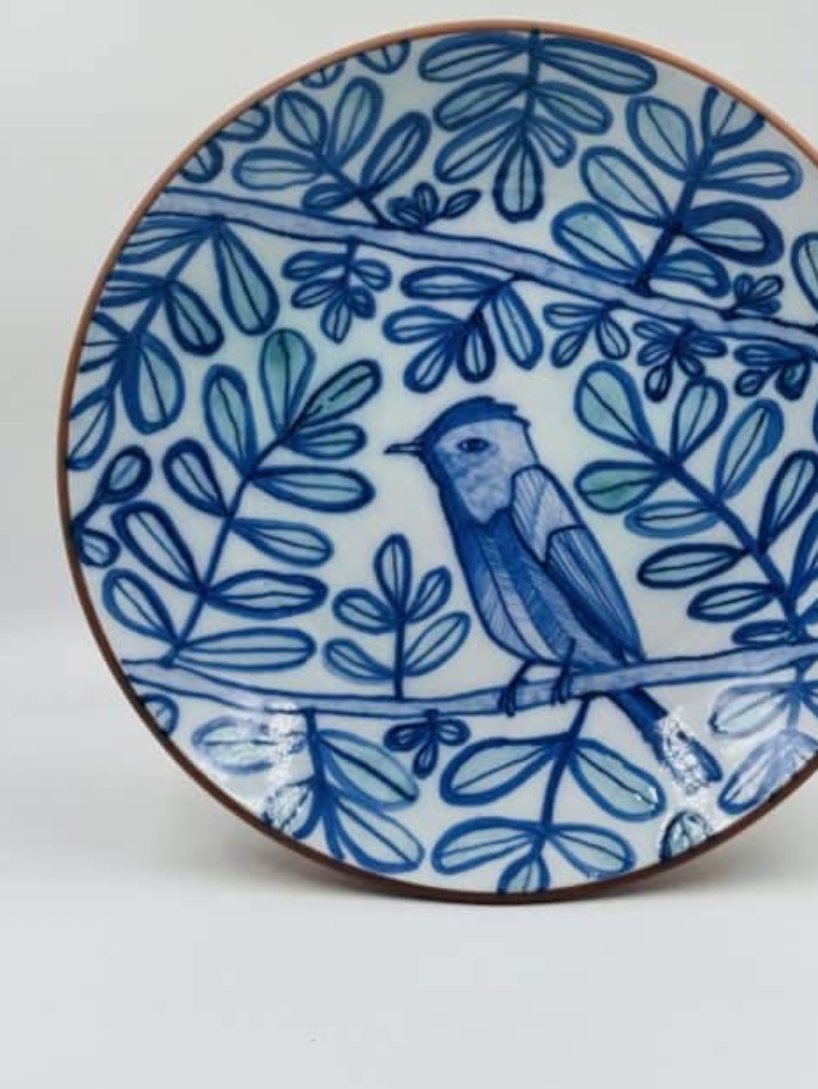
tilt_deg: -13.7
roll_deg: -1.4
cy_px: 422
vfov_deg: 31.1
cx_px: 496
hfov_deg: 23.6
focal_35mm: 62
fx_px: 1951
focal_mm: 6.86
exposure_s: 1/406
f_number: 1.78
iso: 64
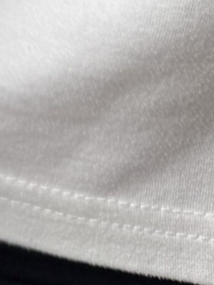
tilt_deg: -13.0
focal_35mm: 135
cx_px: -333
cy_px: -429
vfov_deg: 11.6
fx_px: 1113
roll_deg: +2.7
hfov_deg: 9.5
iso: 80
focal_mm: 6.76
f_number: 1.78
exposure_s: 1/649
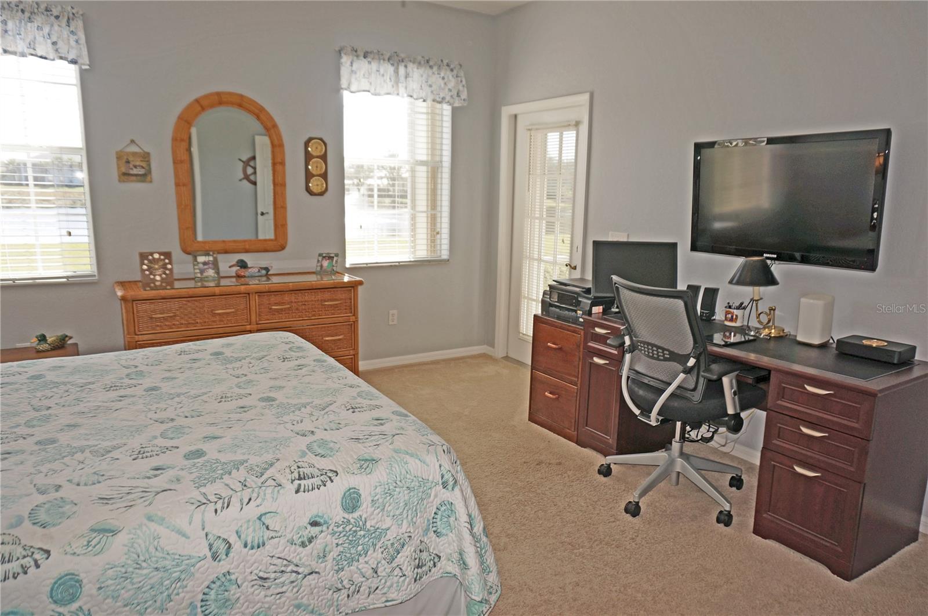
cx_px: 464
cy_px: 308
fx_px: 618
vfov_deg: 53.0
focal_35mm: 24
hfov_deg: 73.8
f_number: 4.5
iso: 100
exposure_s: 1/100
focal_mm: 16
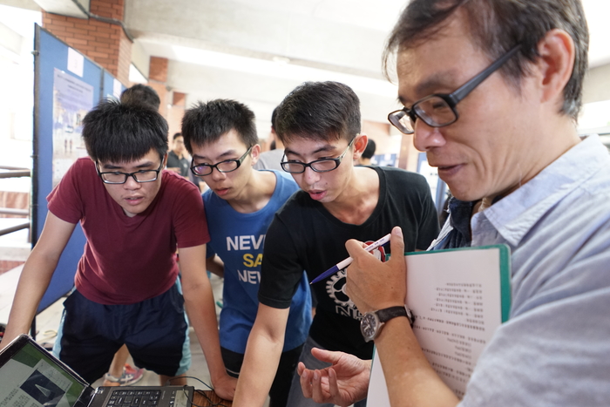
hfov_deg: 81.2
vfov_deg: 59.5
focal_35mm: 21
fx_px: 356
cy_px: 204
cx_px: 305
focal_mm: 21
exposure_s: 1/60
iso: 2000
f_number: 3.2
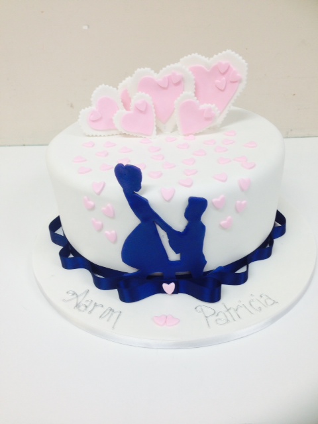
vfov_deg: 55.4
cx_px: 159
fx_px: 404
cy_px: 212
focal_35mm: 33
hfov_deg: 42.9
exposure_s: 1/33
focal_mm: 4.12
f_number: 2.4
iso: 64
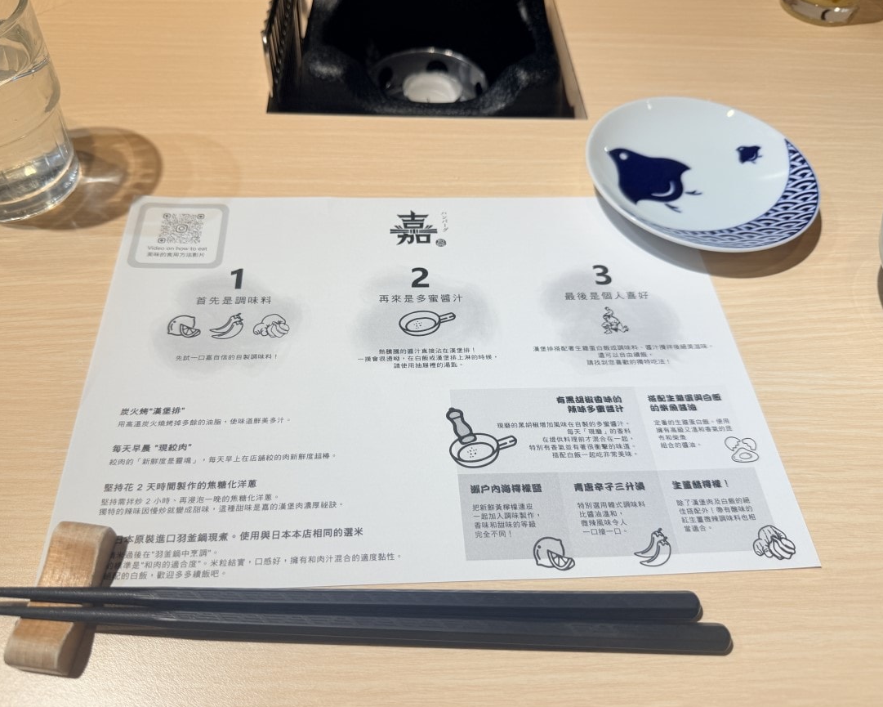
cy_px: 353
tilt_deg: -53.2
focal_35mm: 26
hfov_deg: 65.9
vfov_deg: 54.9
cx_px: 409
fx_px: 680
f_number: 1.78
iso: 80
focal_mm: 6.76
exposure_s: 1/345
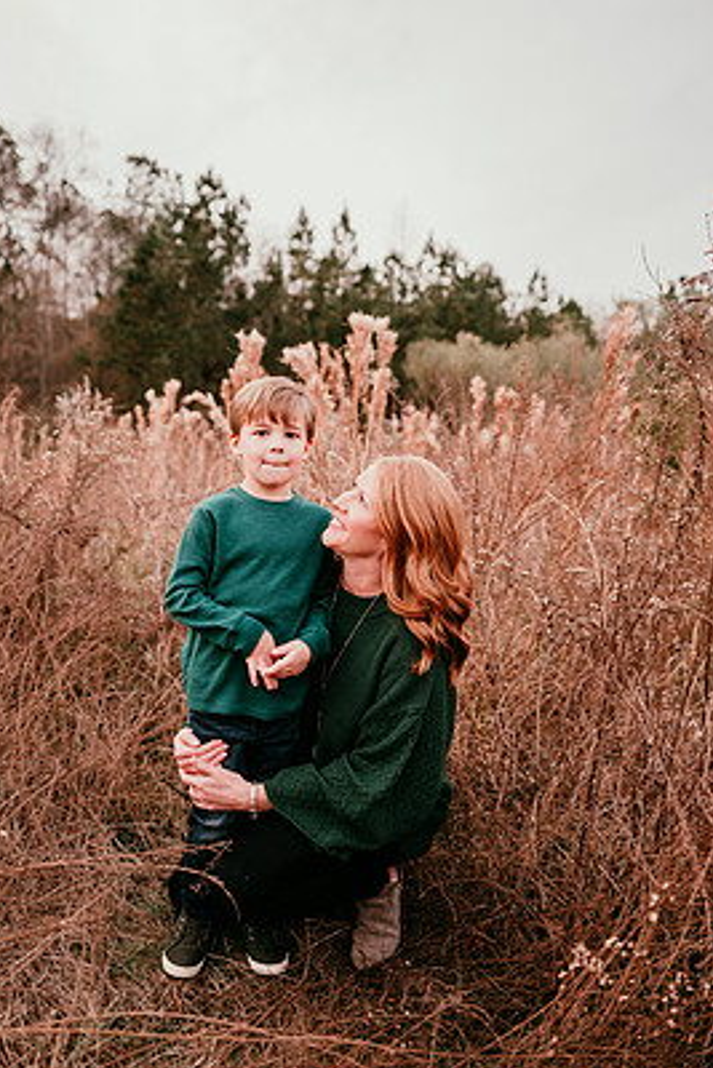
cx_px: 326
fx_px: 801
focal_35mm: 27
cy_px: 534
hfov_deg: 47.9
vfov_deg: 67.4
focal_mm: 24
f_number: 2.2
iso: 100
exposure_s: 1/160
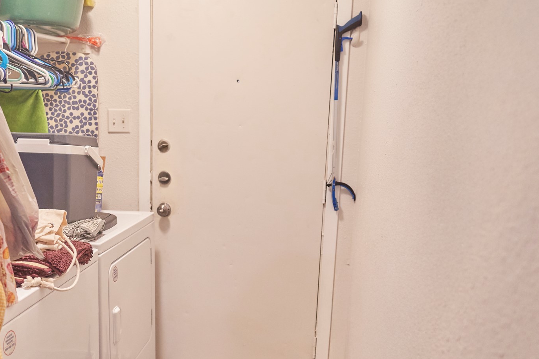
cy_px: 232
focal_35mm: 38
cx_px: 179
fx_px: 569
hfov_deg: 49.8
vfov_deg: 34.8
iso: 1250
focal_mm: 24
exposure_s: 1/125
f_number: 2.8
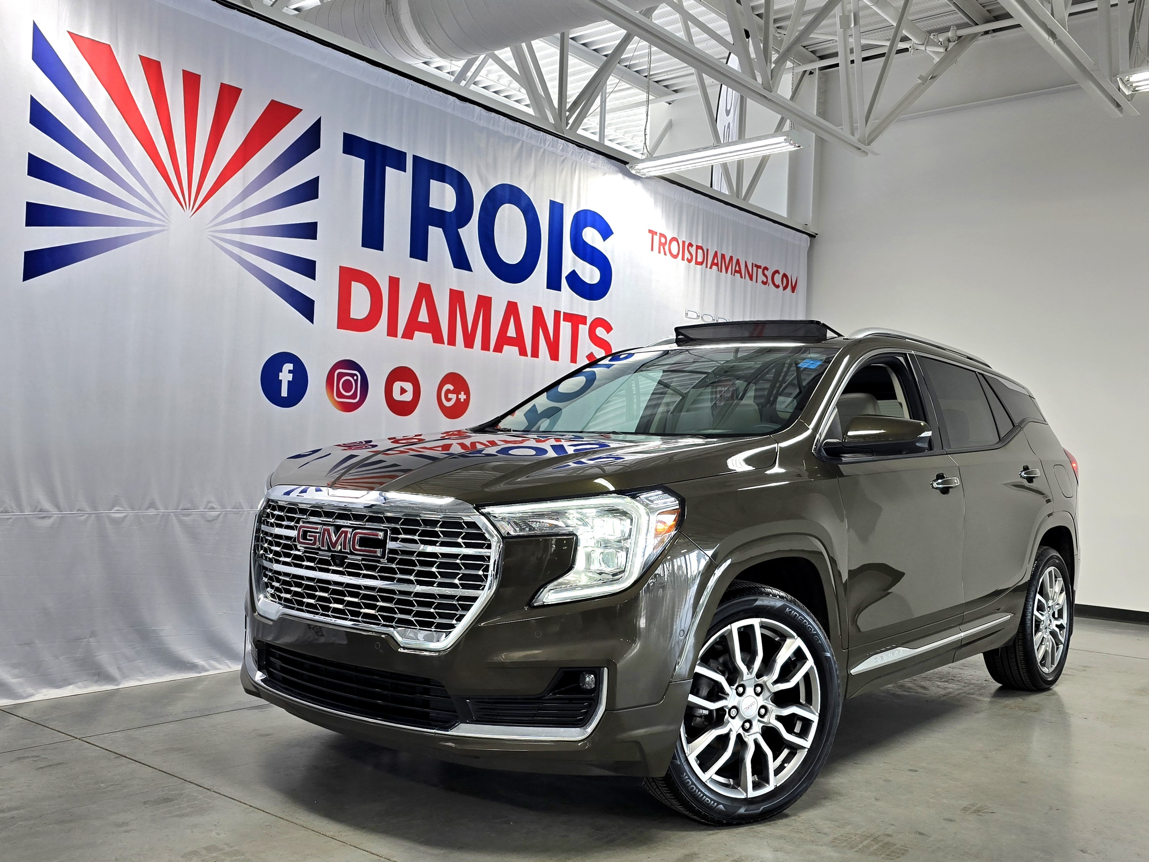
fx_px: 763
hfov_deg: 73.9
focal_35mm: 23
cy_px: 431
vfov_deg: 58.9
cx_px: 574
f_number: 1.7
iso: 40
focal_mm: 6.3
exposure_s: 1/120
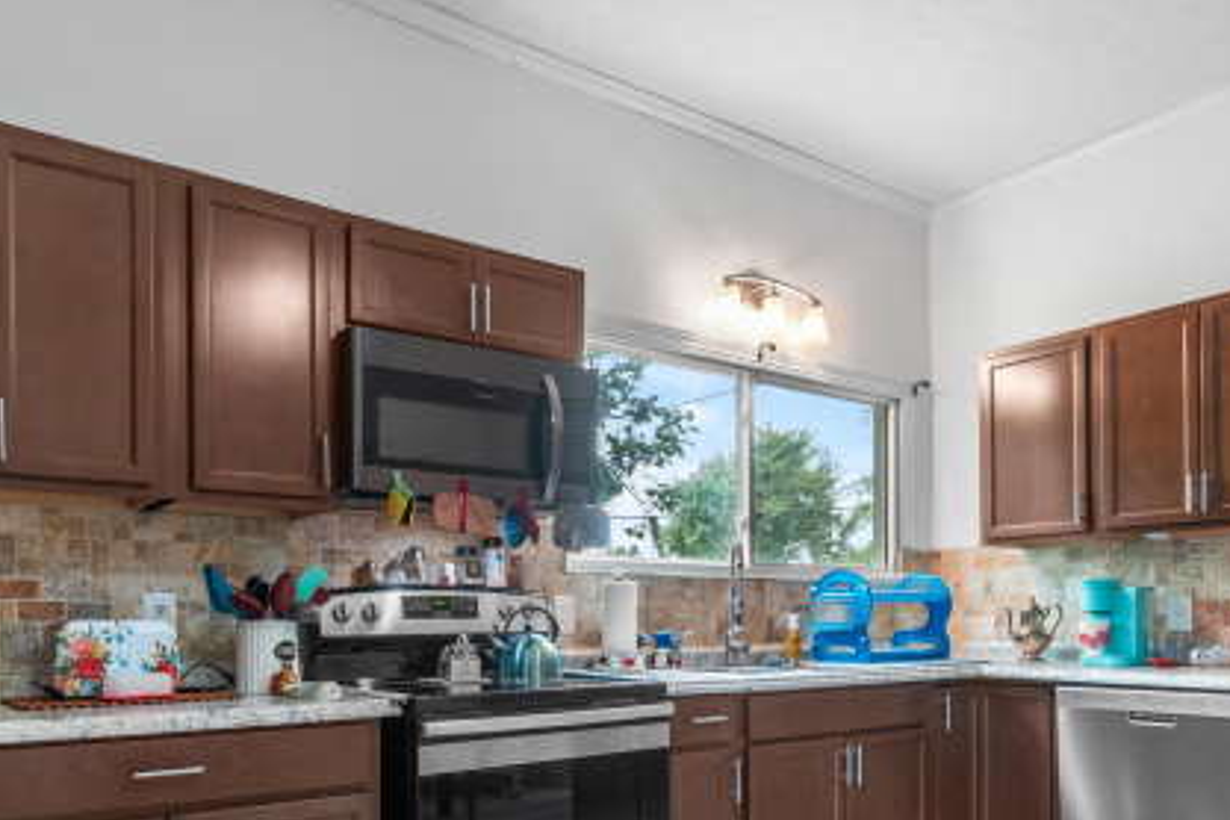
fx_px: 922
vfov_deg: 46.2
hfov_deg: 67.3
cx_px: 584
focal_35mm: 27
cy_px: 616
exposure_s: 1/6
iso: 400
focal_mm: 10
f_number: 8
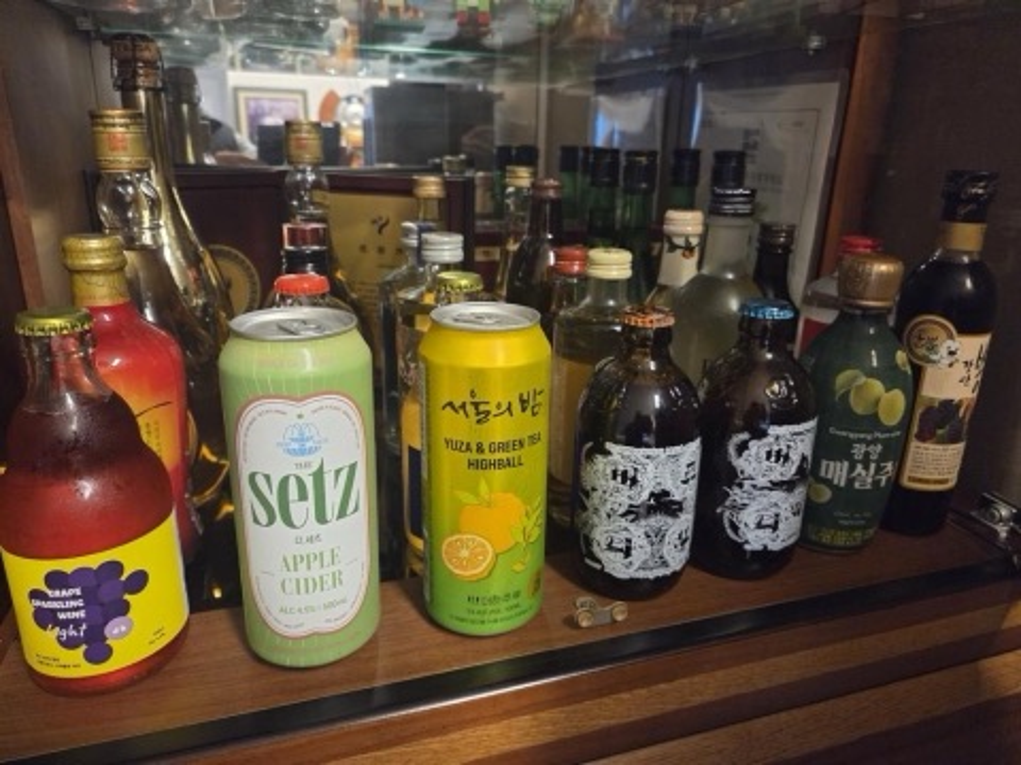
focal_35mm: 23
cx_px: 510
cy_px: 382
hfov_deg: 73.9
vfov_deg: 58.9
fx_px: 678
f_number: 1.8
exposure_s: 1/120
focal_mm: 5.4
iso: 1250
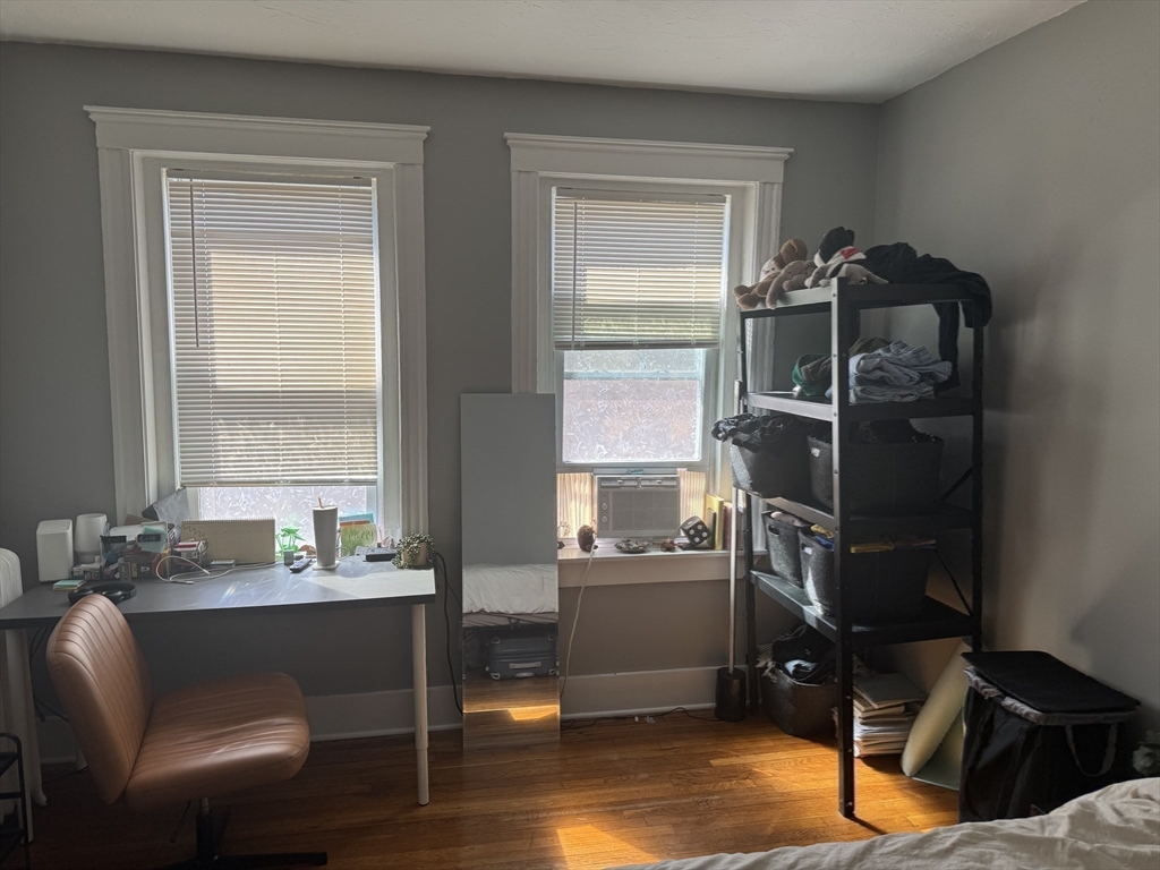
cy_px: 435
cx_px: 580
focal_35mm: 24
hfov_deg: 71.6
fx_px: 804
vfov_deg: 56.8
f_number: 1.78
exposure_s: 1/144
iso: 64
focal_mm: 6.76
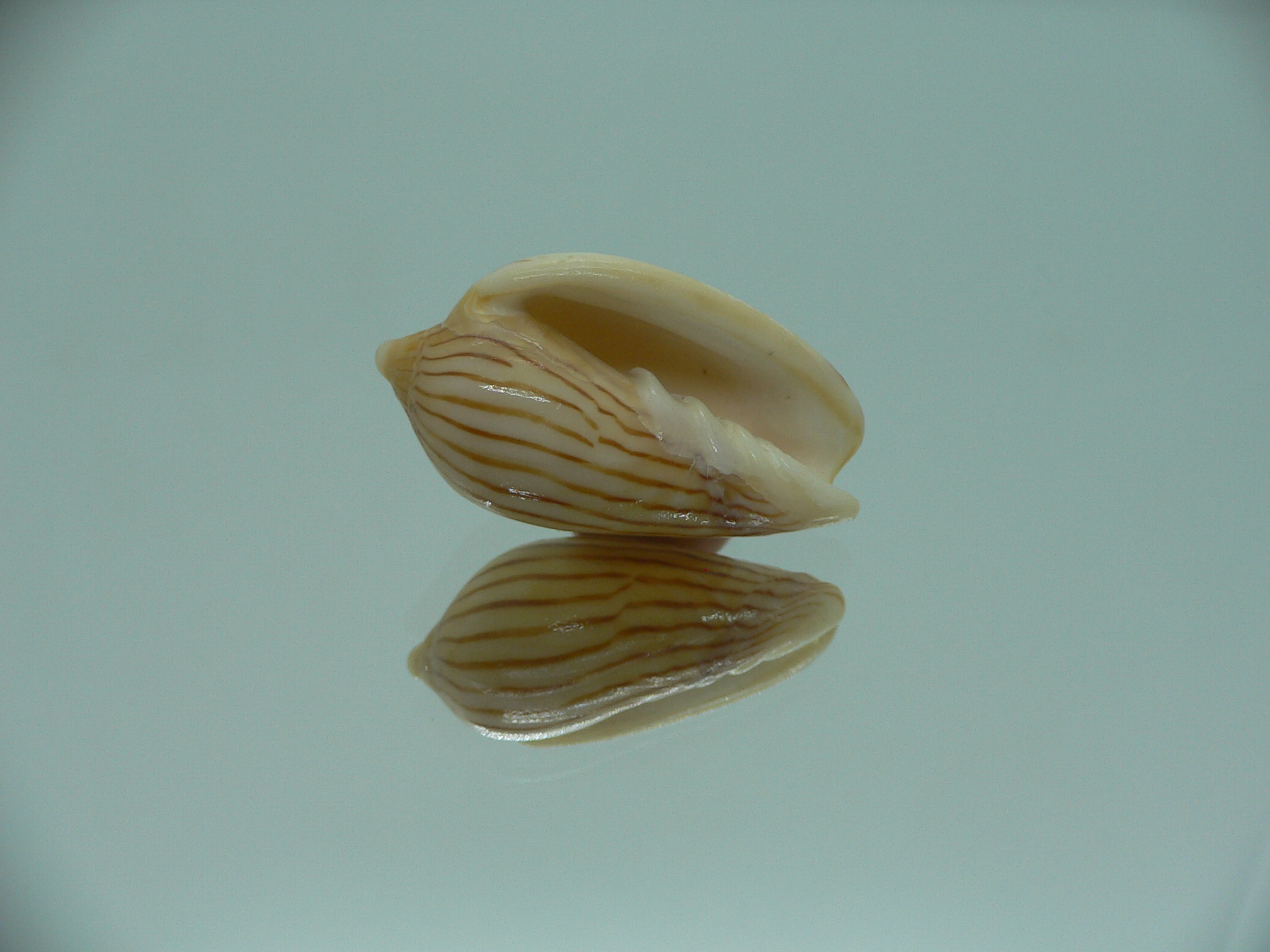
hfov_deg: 52.6
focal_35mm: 35
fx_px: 1284
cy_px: 476
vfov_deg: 40.7
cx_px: 635
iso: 80
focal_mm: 4.6
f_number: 2.8
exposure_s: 1/60
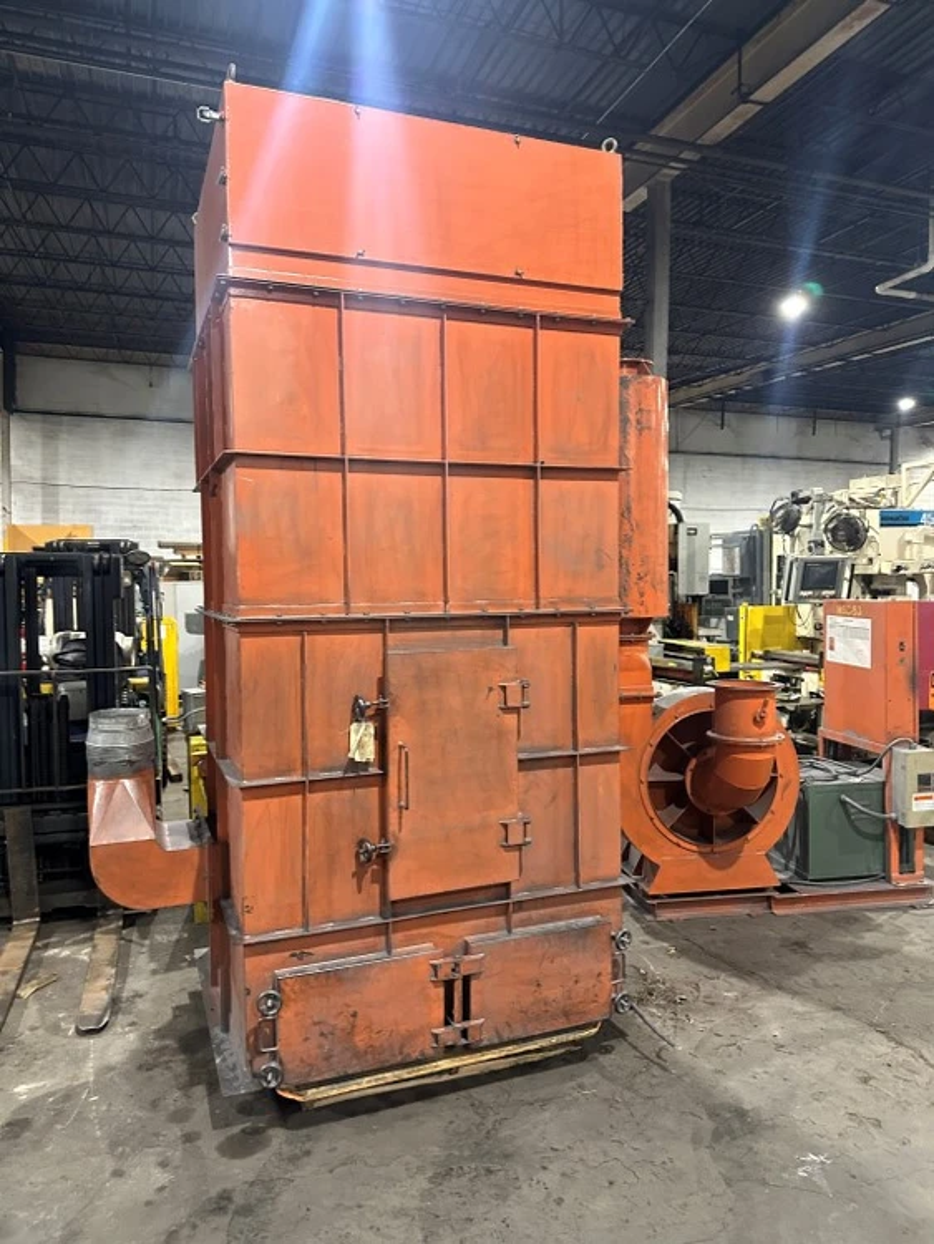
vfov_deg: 71.6
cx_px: 467
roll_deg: -0.9
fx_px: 863
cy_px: 622
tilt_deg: -2.0
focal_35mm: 24
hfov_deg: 56.8
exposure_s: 1/60
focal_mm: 6.86
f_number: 1.78
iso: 500
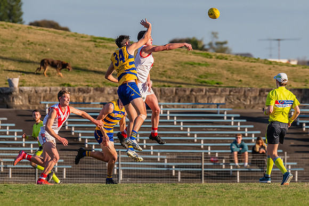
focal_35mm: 619
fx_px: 5313
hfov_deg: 3.3
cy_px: 88
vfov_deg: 2.2
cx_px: 145
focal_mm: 420
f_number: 7.1
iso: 800
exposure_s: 1/1600
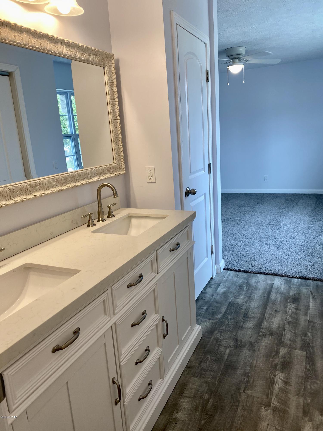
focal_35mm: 26
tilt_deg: -11.5
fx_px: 323
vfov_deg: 67.3
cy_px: 216
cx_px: 162
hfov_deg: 53.1
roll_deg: +3.3
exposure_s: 1/120
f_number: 1.8
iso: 80
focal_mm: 4.25
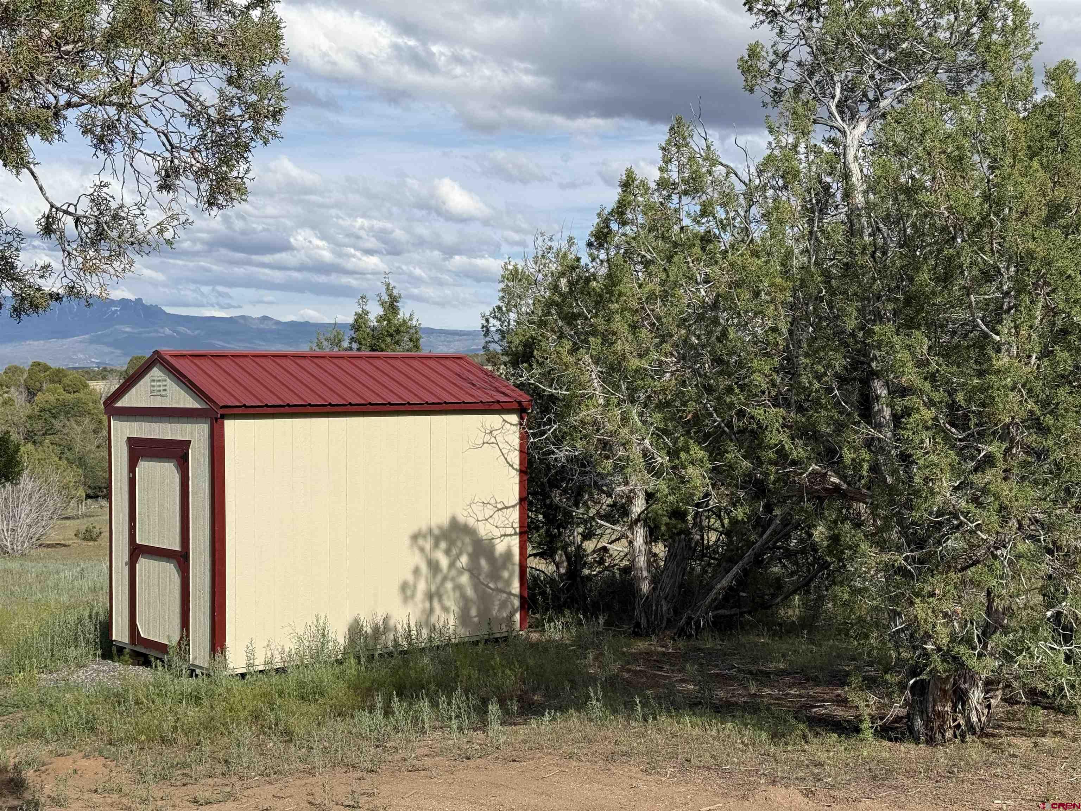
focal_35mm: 48
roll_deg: -0.6
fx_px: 1499
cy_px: 406
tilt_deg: -0.9
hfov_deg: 39.7
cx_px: 540
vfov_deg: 30.3
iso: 64
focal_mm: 6.76
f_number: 1.78
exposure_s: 1/6536
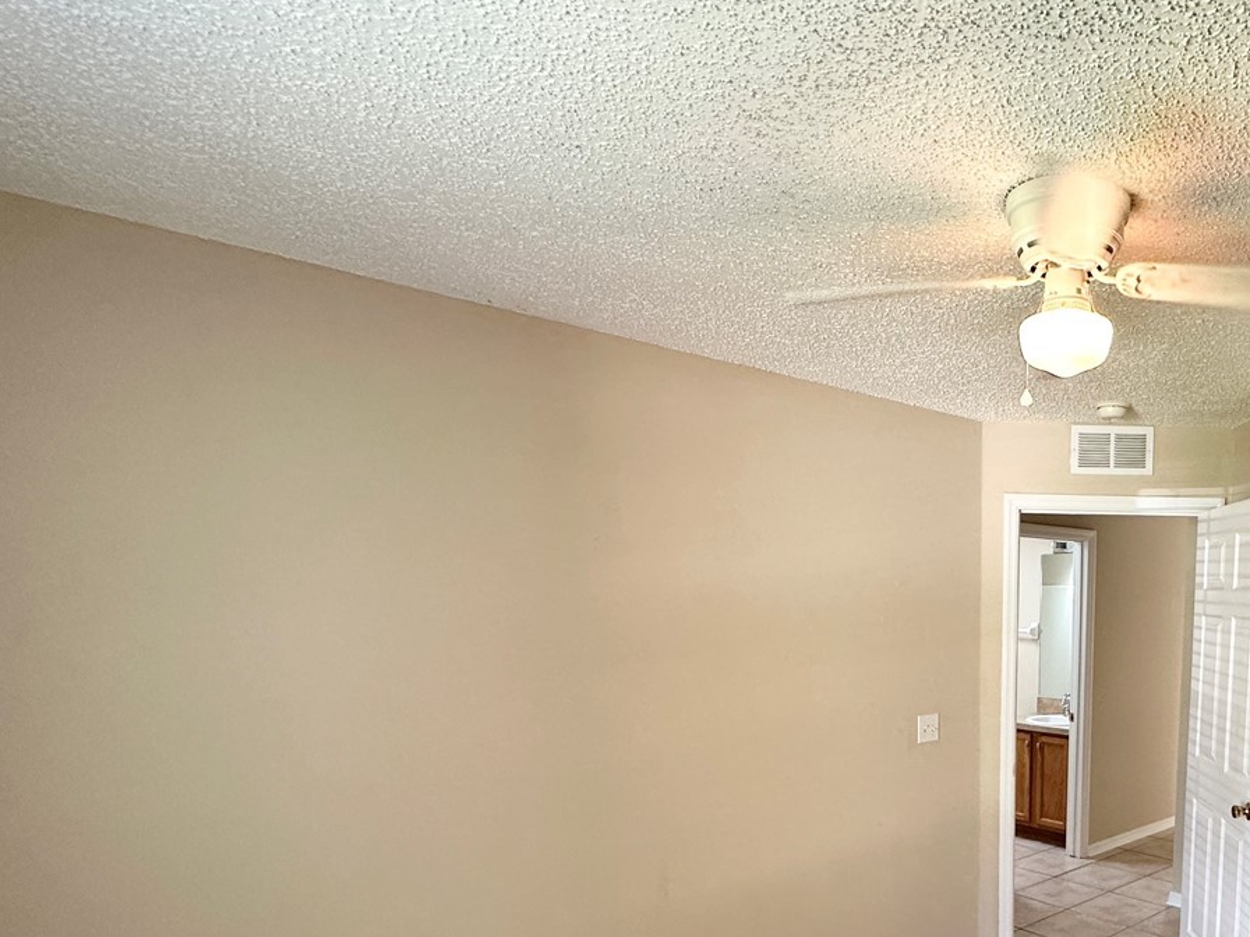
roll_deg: -0.8
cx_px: 1006
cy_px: 736
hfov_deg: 63.2
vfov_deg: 51.8
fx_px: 903
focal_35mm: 25
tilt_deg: -8.1
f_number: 2.2
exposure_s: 1/60
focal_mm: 2.22
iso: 160
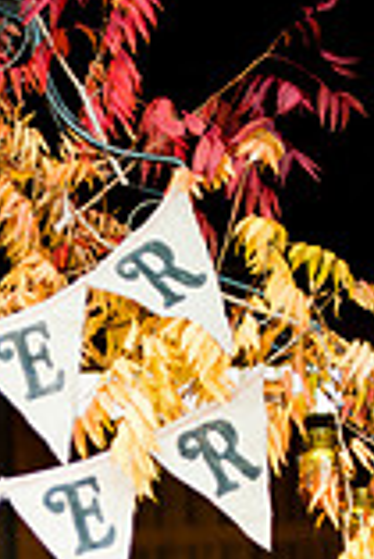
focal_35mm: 143
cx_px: -87
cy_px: 748
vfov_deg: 13.7
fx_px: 2223
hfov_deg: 9.5
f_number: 1.4
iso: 640
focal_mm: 50
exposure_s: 1/800
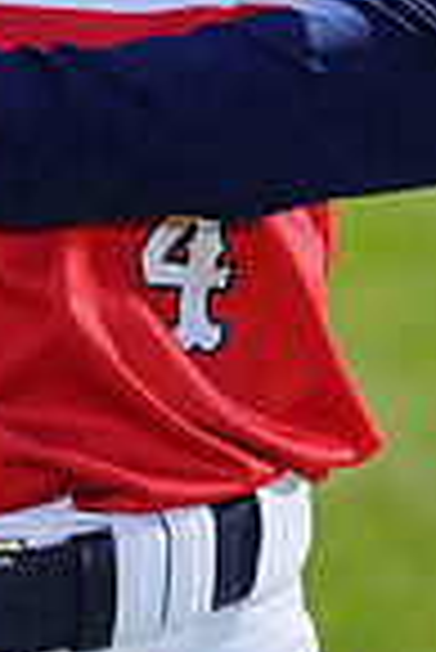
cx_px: -205
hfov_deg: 1.5
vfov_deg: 2.3
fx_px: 16255
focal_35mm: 897
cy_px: -495
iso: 100
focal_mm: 224
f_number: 7.1
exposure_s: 1/250
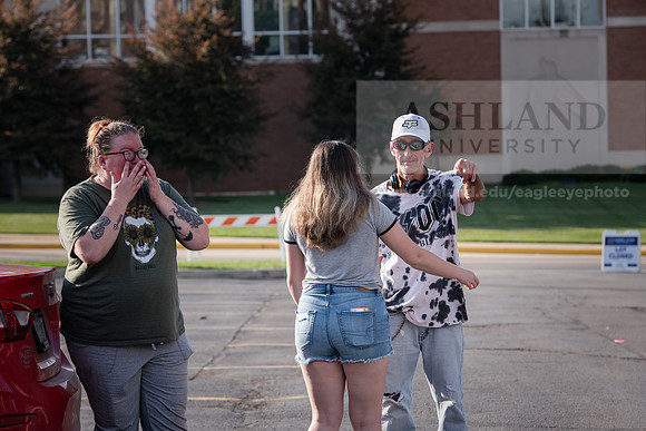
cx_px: 323
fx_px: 2333
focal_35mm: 130
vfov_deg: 10.6
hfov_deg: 15.8
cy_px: 216
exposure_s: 1/320
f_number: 6.3
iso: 160
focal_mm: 130
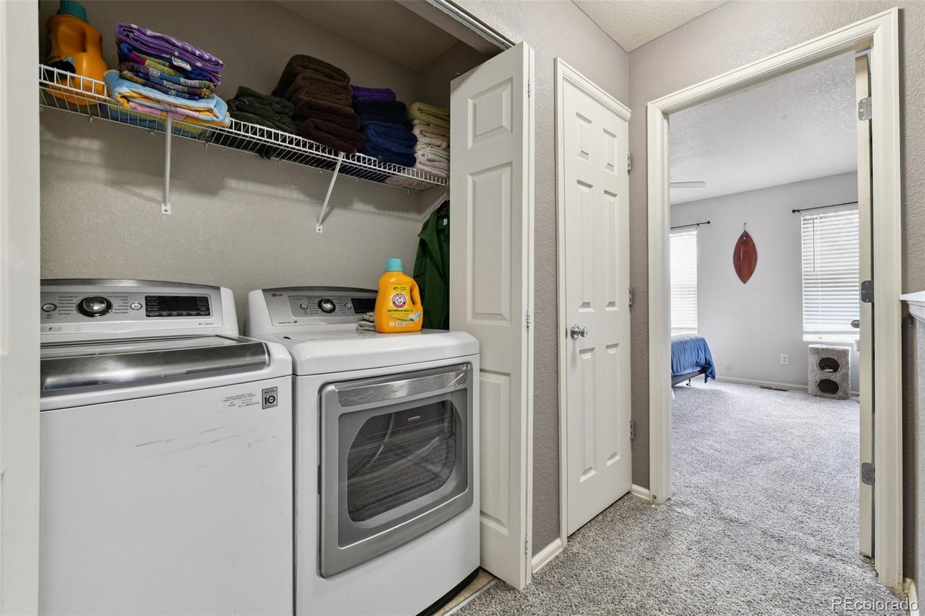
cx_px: 462
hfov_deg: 104.3
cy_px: 308
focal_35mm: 14
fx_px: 360
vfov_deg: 81.2
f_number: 11
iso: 400
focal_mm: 14
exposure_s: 1/2
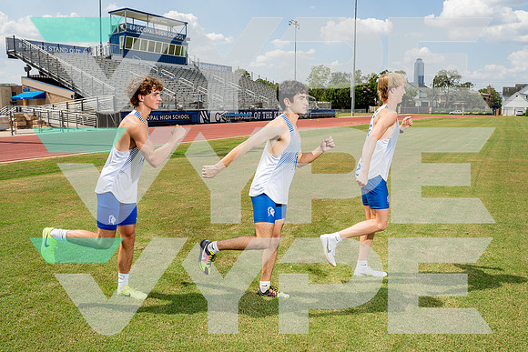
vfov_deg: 45.2
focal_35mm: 29
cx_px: 261
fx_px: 423
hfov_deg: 64.0
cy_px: 175
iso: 100
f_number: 8
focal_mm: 25
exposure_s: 1/250
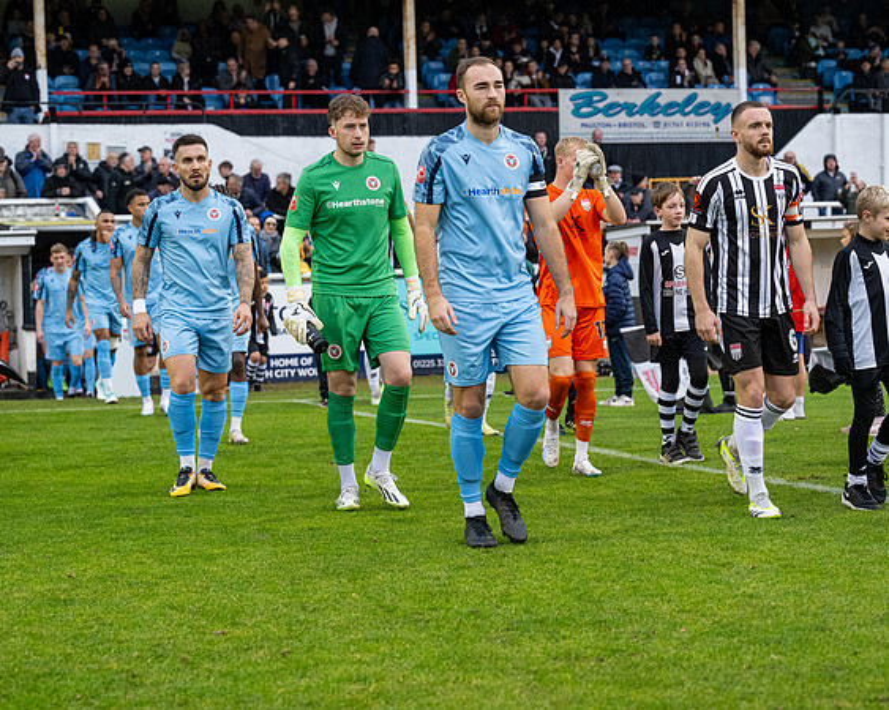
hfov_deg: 24.2
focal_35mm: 79
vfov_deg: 19.4
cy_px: 355
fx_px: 2073
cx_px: 471
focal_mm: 70
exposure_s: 1/400
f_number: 4
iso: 2000
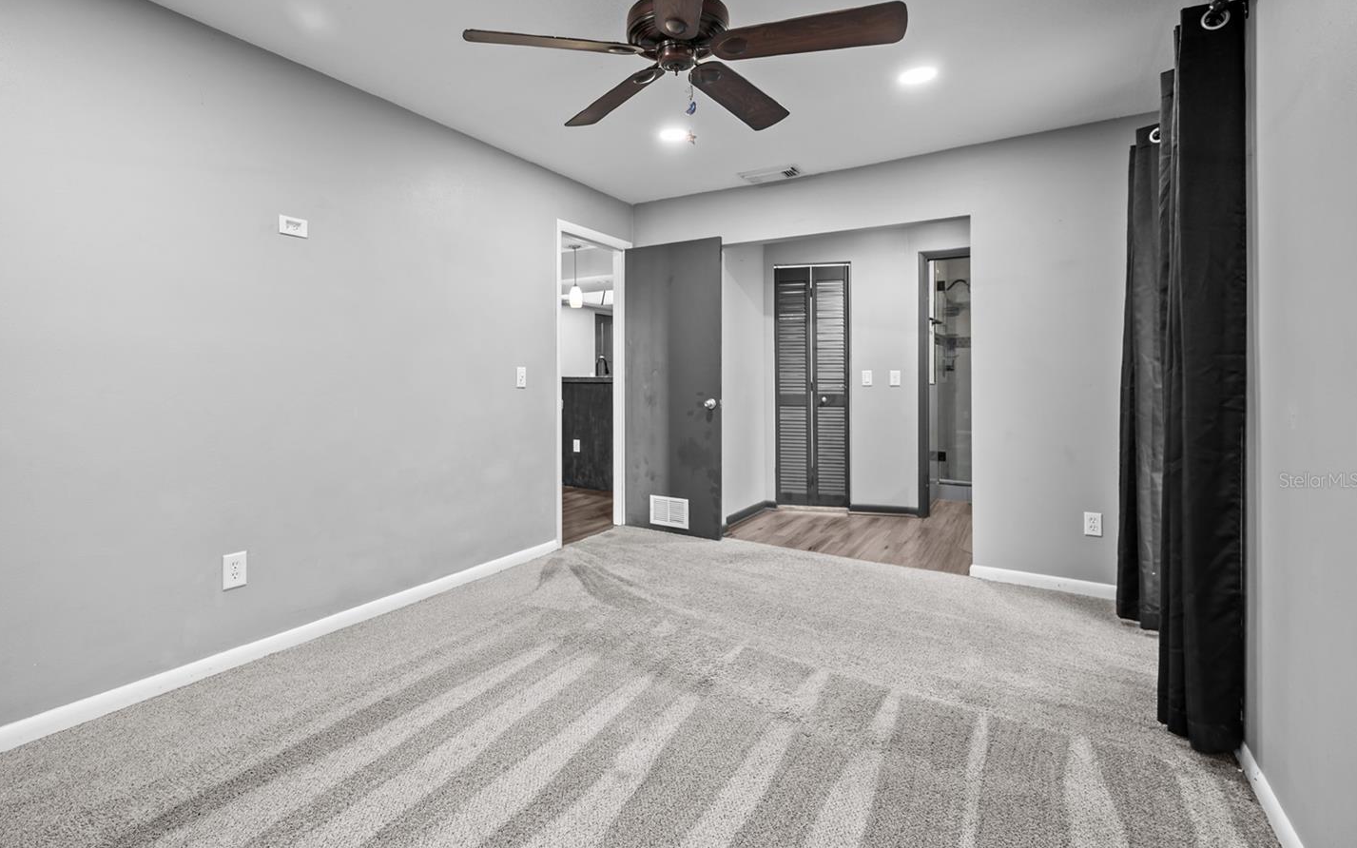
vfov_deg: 70.9
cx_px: 603
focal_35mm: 16
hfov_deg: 97.4
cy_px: 480
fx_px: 592
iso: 100
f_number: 4
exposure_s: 1.3
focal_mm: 14
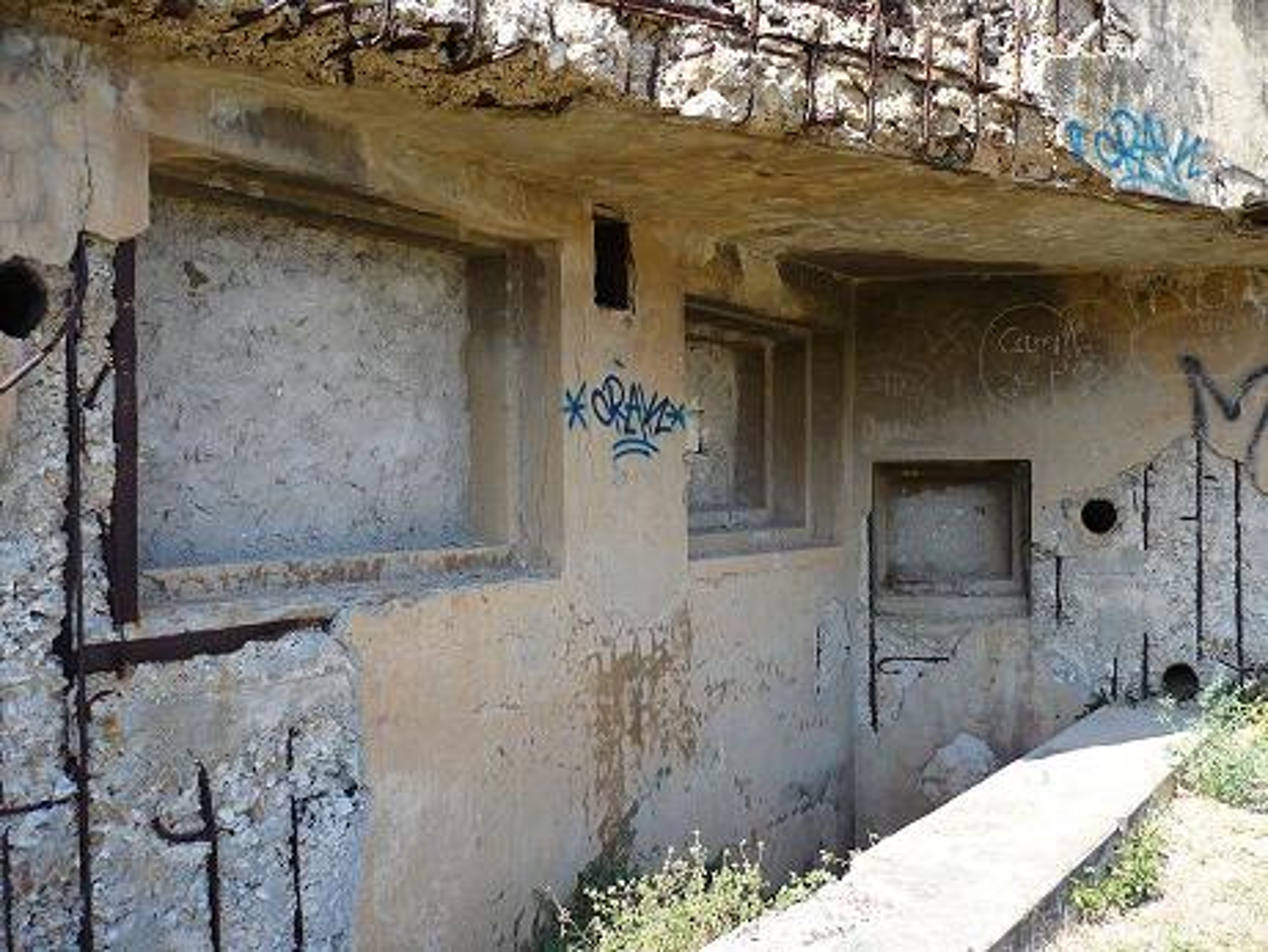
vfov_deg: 40.7
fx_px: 1282
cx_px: 634
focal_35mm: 35
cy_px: 476
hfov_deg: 52.6
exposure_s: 1/320
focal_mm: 5.8
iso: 100
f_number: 2.8
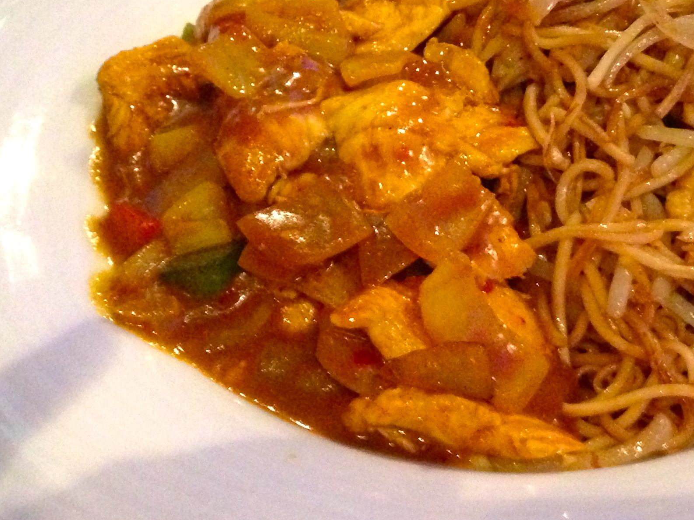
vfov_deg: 21.6
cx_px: 532
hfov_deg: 28.1
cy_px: 232
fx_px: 1363
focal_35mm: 68
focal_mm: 4.13
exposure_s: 1/15
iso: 800
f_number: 2.4
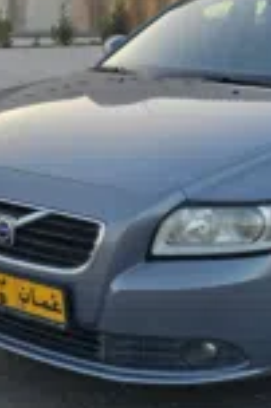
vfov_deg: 31.6
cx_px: 239
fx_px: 713
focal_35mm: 63
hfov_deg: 21.1
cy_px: 123
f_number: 1.7
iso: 10
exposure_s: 1/277
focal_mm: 6.3
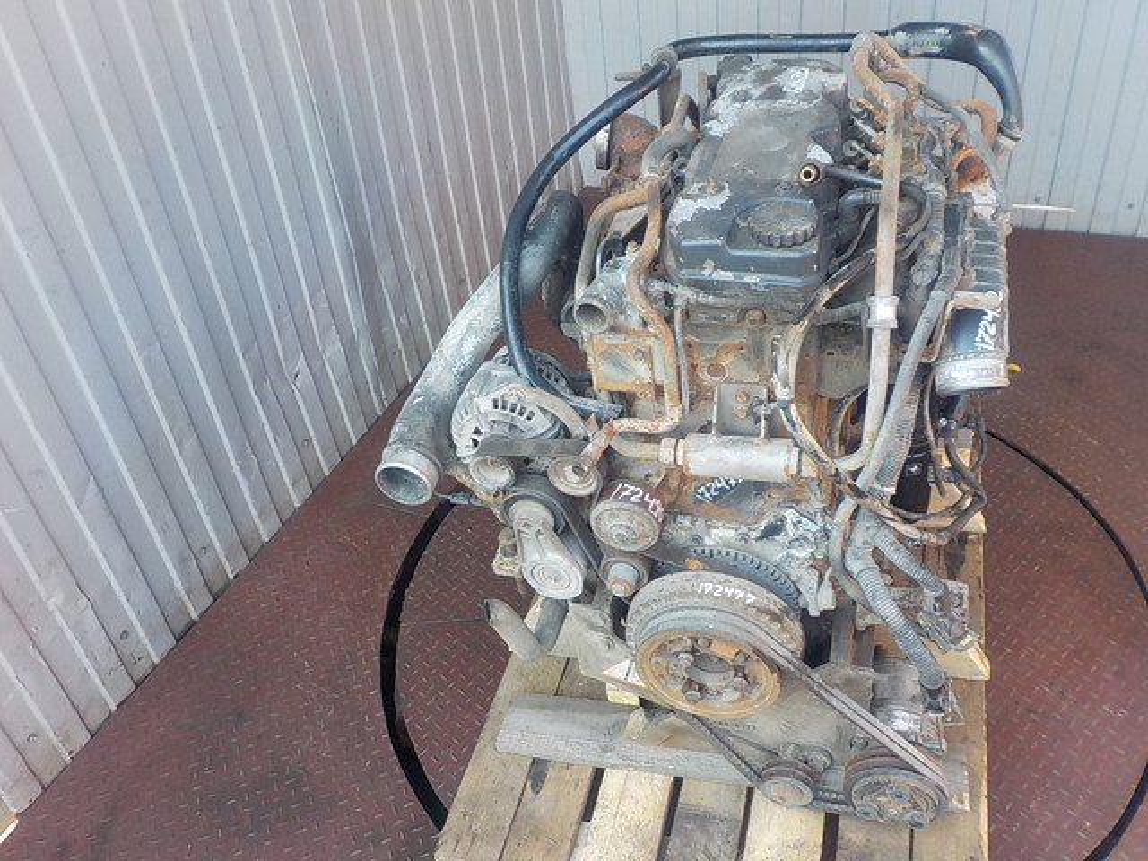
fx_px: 995
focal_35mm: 30
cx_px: 574
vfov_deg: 46.8
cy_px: 430
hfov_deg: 60.0
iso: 125
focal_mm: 4.1
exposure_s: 1/40
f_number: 3.3
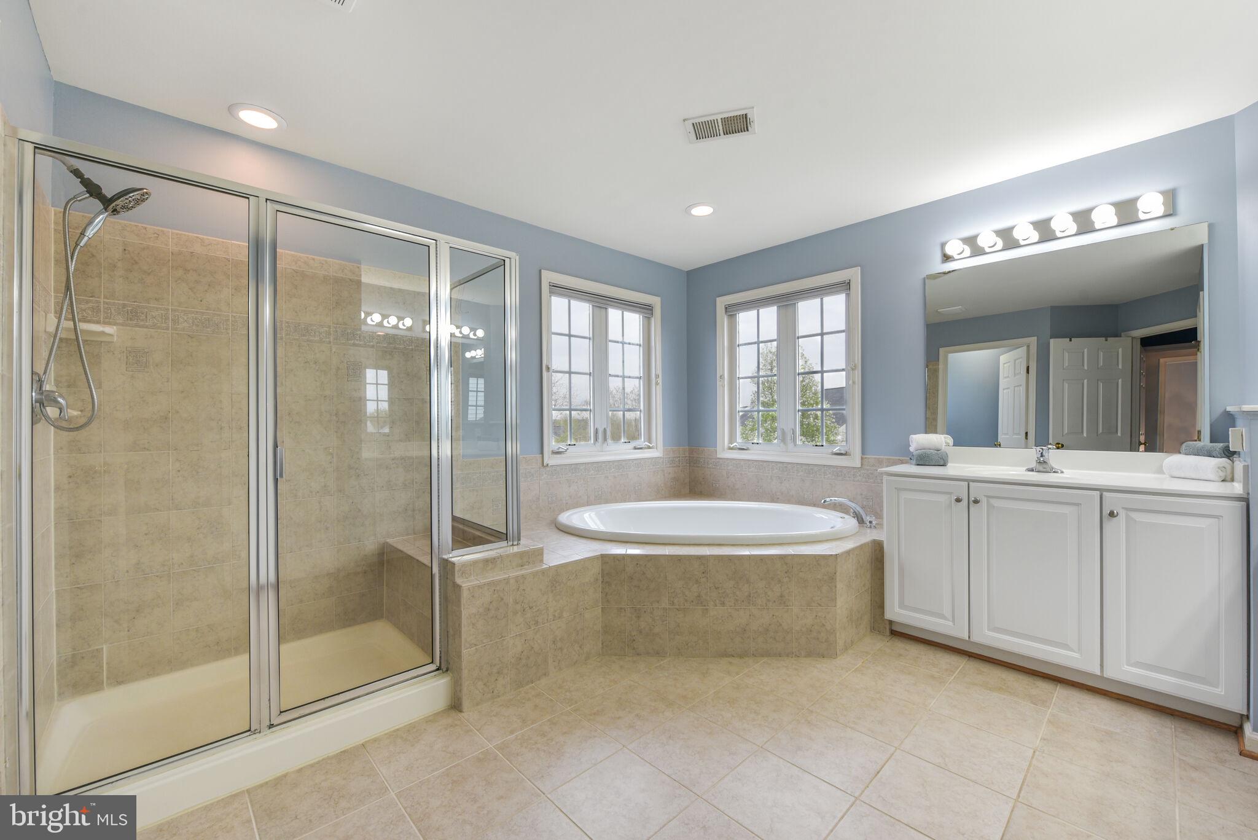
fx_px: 489
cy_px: 420
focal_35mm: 14
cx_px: 629
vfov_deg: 81.3
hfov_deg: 104.2
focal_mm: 14
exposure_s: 1/13
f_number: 8
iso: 200
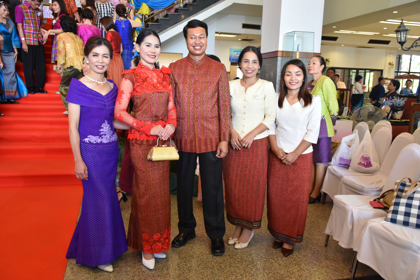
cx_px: 210
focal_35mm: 30
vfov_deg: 43.6
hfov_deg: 61.9
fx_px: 350
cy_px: 140
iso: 800
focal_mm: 20
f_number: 4
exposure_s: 1/60
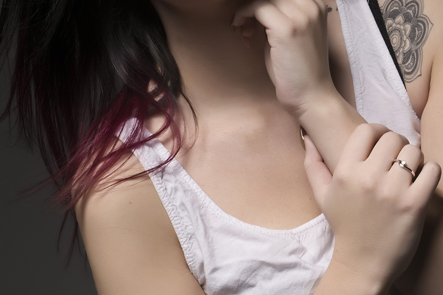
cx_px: 242
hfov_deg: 16.9
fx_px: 1489
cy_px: 142
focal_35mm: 121
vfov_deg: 11.3
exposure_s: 1/100
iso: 200
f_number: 18
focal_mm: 46
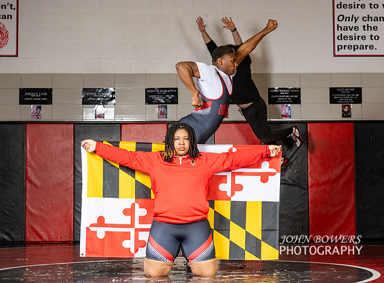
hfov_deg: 23.5
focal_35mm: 84
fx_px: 925
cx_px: 213
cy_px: 127
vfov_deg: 17.4
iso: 200
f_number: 4.5
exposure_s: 1/100
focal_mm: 70
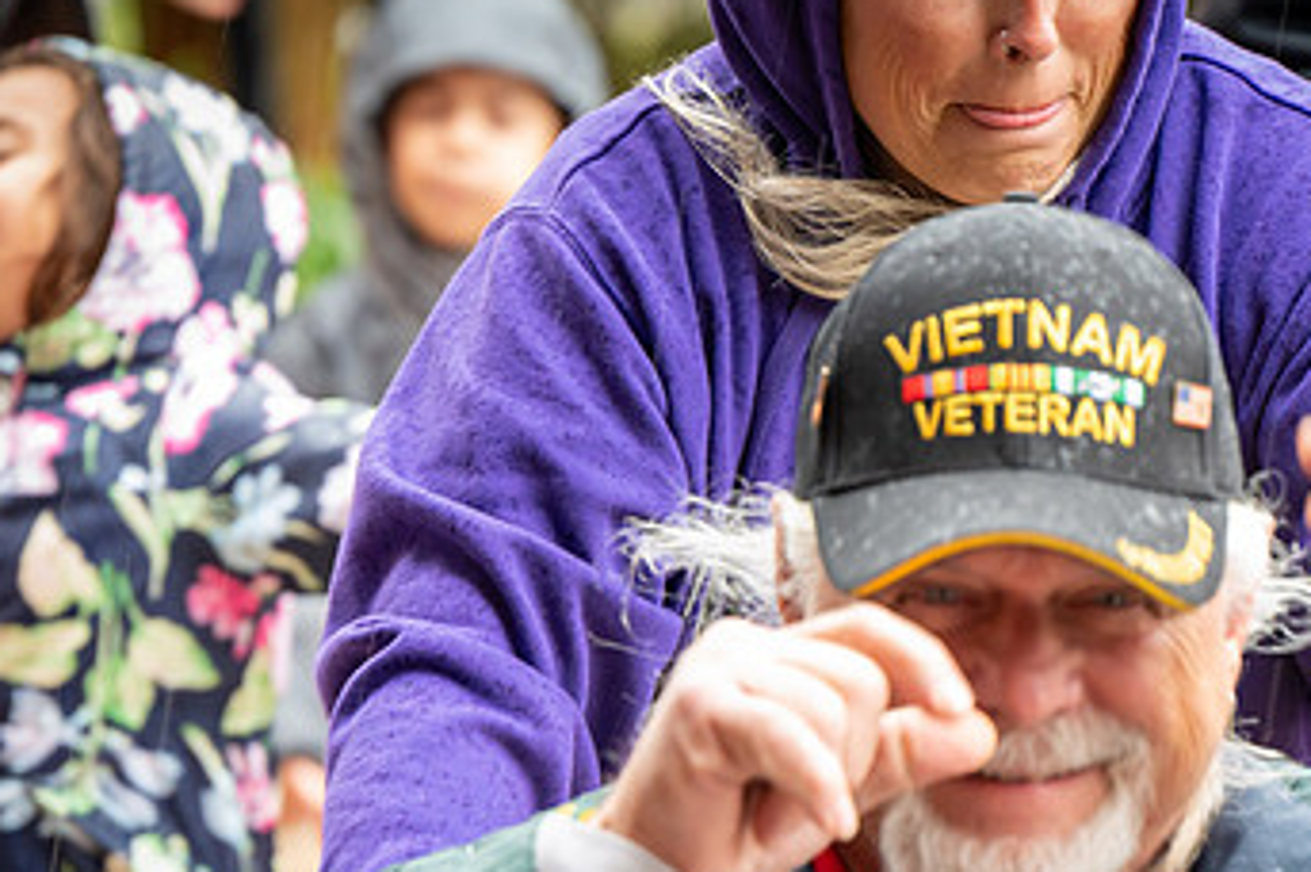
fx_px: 12297
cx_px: 856
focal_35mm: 338
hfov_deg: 6.1
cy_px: 715
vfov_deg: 4.1
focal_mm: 200
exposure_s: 1/80
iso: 1250
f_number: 6.3
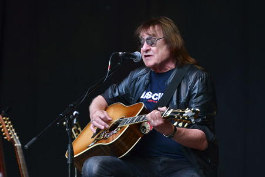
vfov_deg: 5.4
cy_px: 88
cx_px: 132
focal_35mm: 255
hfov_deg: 8.1
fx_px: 1876
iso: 220
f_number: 2.8
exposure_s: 1/400
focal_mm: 170
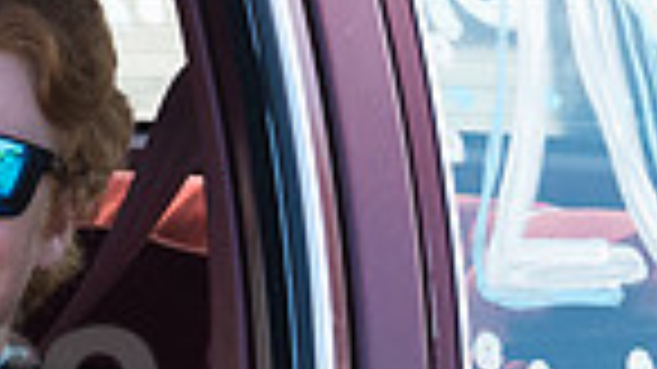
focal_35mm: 499
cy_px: 452
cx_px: 22
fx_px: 8690
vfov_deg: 2.4
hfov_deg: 4.3
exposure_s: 1/800
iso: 1000
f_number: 7.1
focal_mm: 120
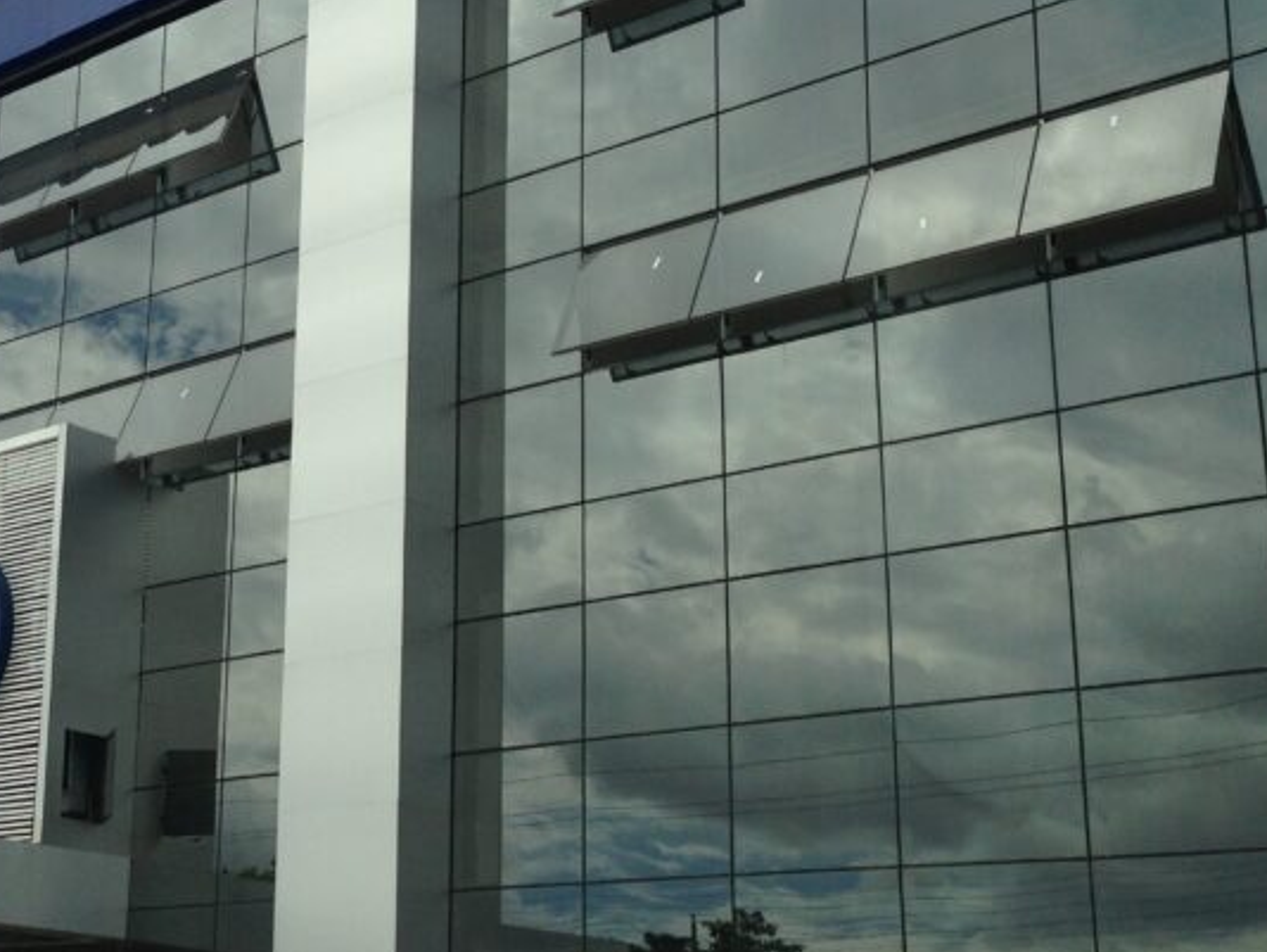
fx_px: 2417
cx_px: 247
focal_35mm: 66
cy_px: 438
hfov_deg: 28.7
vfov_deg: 22.3
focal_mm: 4.13
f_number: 2.4
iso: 50
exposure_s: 1/2008
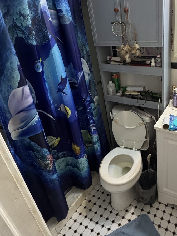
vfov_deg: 68.8
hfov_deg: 51.7
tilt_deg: -27.0
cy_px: 97
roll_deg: +2.3
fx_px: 170
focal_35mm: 25
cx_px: 140
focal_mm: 2.22
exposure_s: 1/60
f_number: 2.2
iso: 500
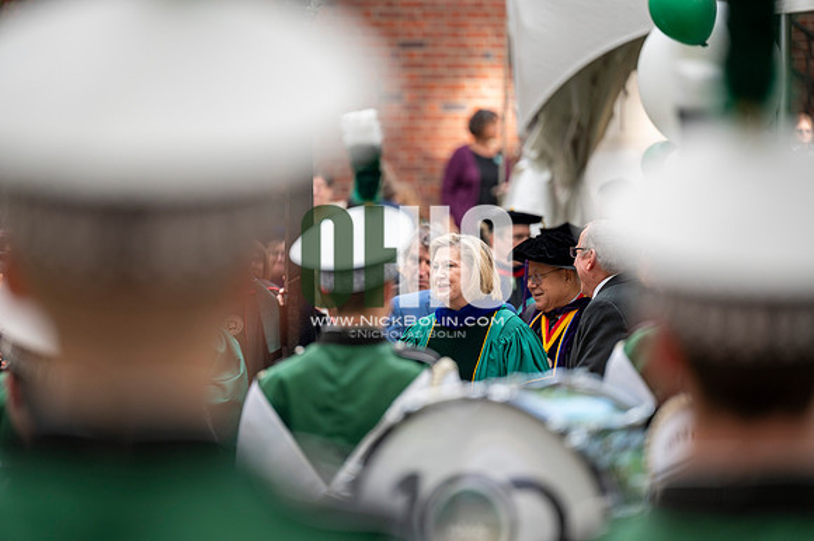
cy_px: 270
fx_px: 4519
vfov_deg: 6.9
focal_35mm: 200
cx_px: 407
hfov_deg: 10.3
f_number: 2.8
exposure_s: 1/1000
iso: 800
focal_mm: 200
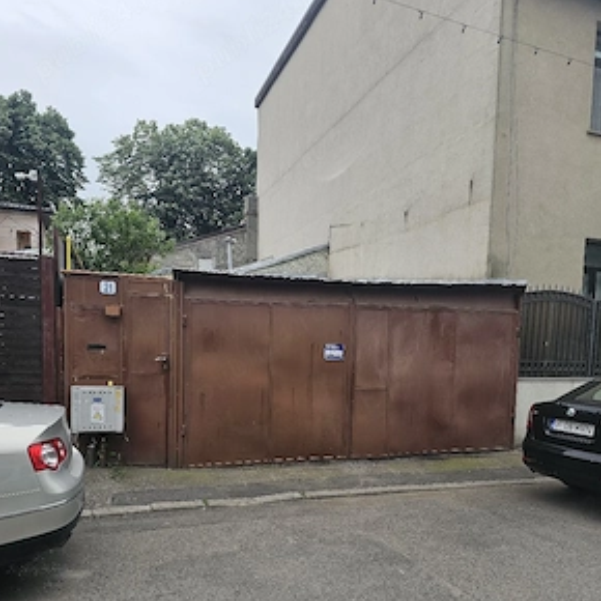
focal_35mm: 28
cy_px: 377
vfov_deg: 56.6
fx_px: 550
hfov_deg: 57.3
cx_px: 303
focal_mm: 6.3
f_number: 1.7
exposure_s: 1/435
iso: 20
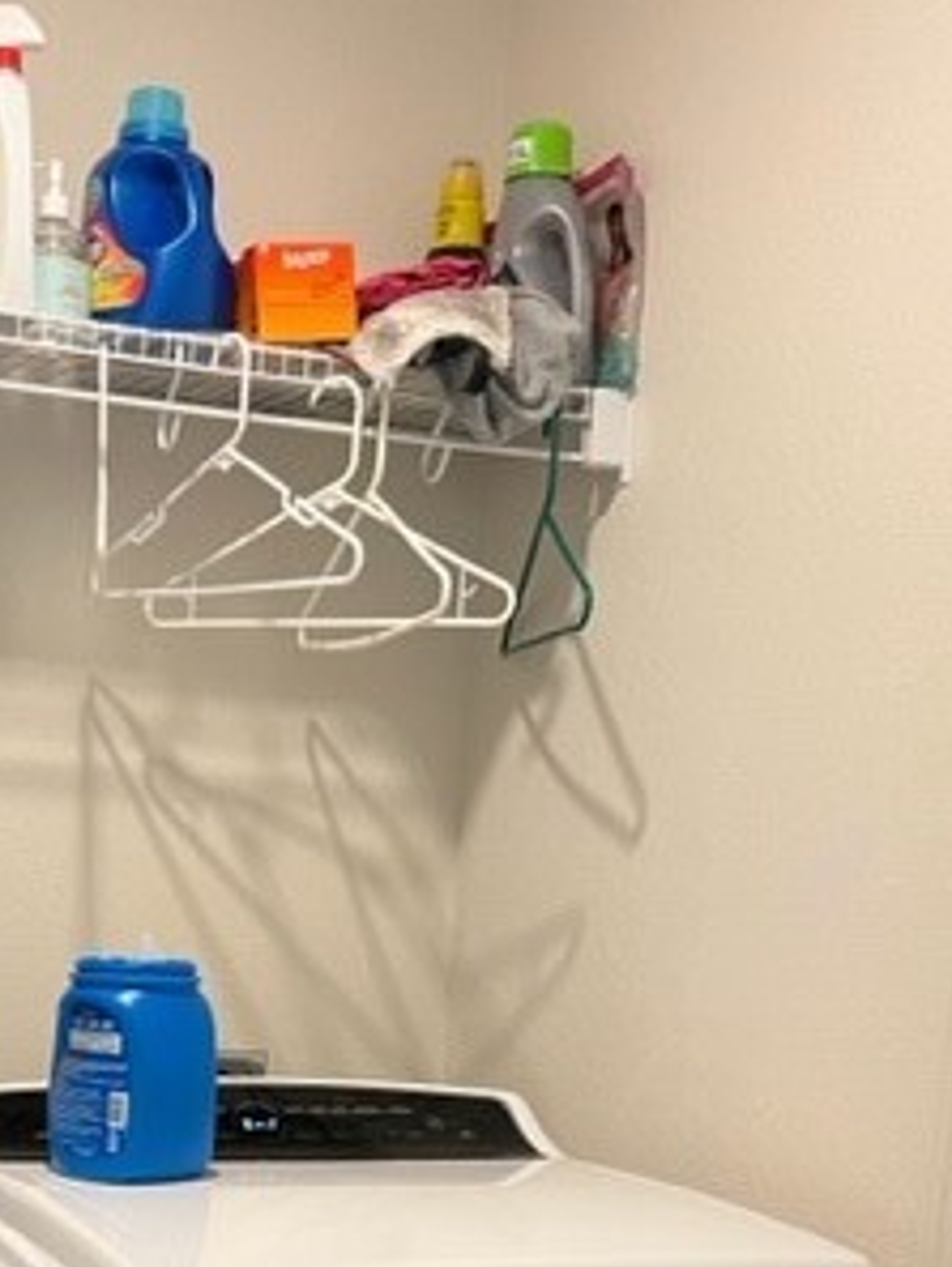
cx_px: 132
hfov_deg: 25.5
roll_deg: -1.1
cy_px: 1335
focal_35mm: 56
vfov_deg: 31.2
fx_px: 2052
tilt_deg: -12.4
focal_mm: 5.7
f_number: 1.5
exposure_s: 1/60
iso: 160
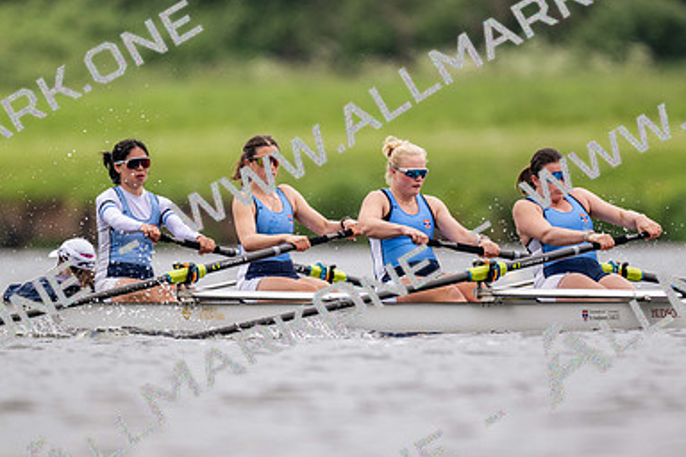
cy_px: 238
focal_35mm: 906
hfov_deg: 2.3
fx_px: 17263
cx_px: 389
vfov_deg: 1.5
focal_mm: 600
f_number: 4
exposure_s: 1/2000
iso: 560
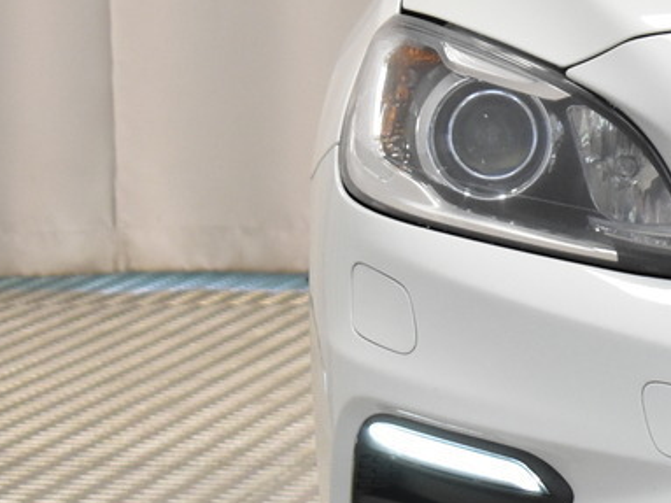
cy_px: 156
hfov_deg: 6.1
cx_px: 1334
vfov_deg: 4.7
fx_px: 6143
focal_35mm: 317
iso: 1250
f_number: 5.6
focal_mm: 52
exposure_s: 1/80
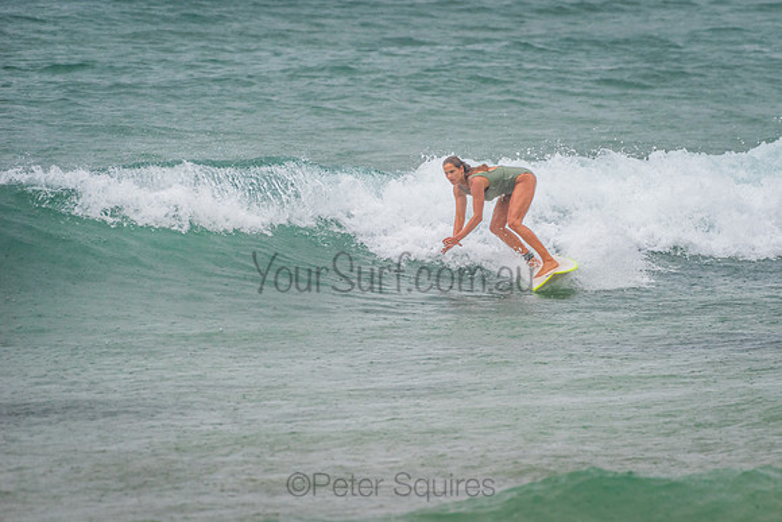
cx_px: 477
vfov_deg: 2.3
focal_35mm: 610
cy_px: 234
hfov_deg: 3.4
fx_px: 13263
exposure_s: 1/320
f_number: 5.6
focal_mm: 500
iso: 400
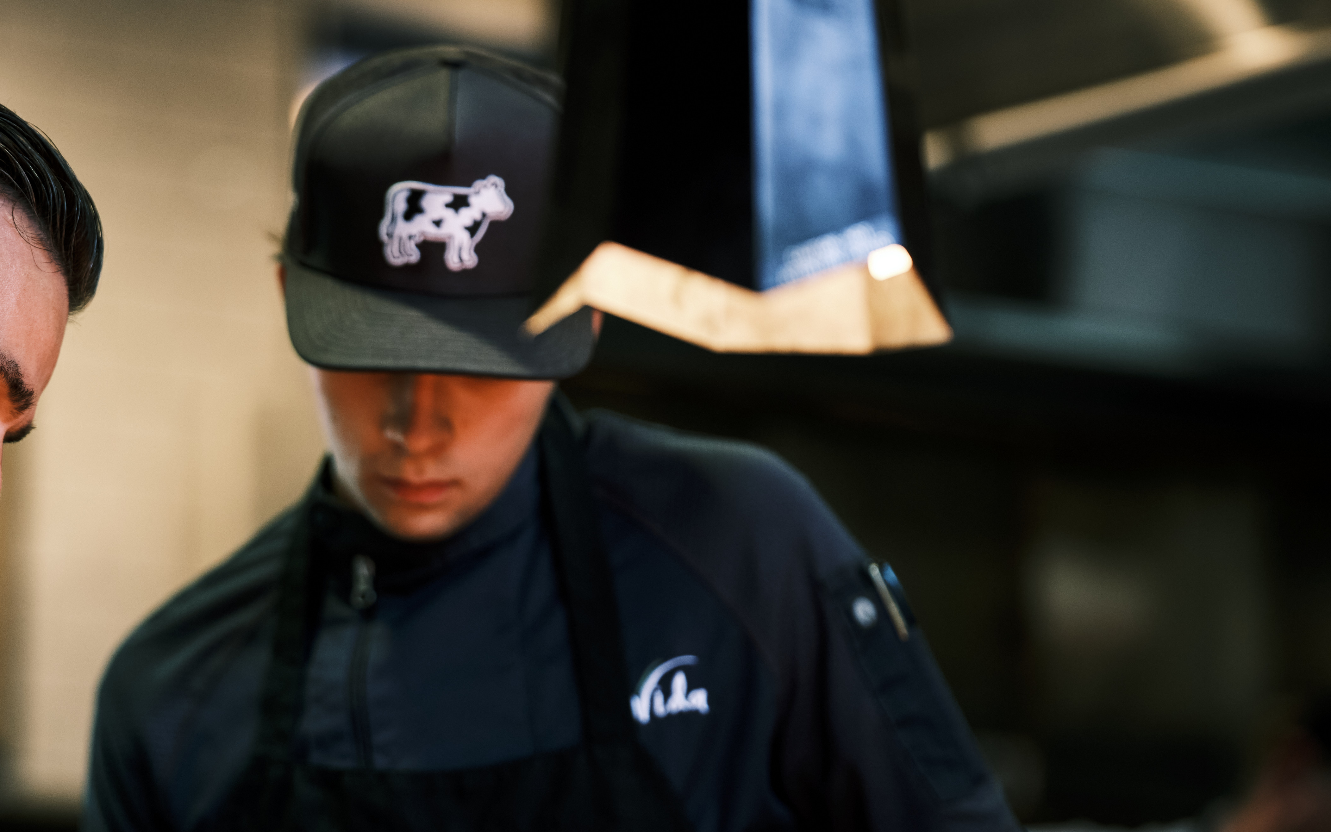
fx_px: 6566
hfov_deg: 11.5
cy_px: 527
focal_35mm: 181
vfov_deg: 7.2
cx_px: 242
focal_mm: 110
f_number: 2
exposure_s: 1/200
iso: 800
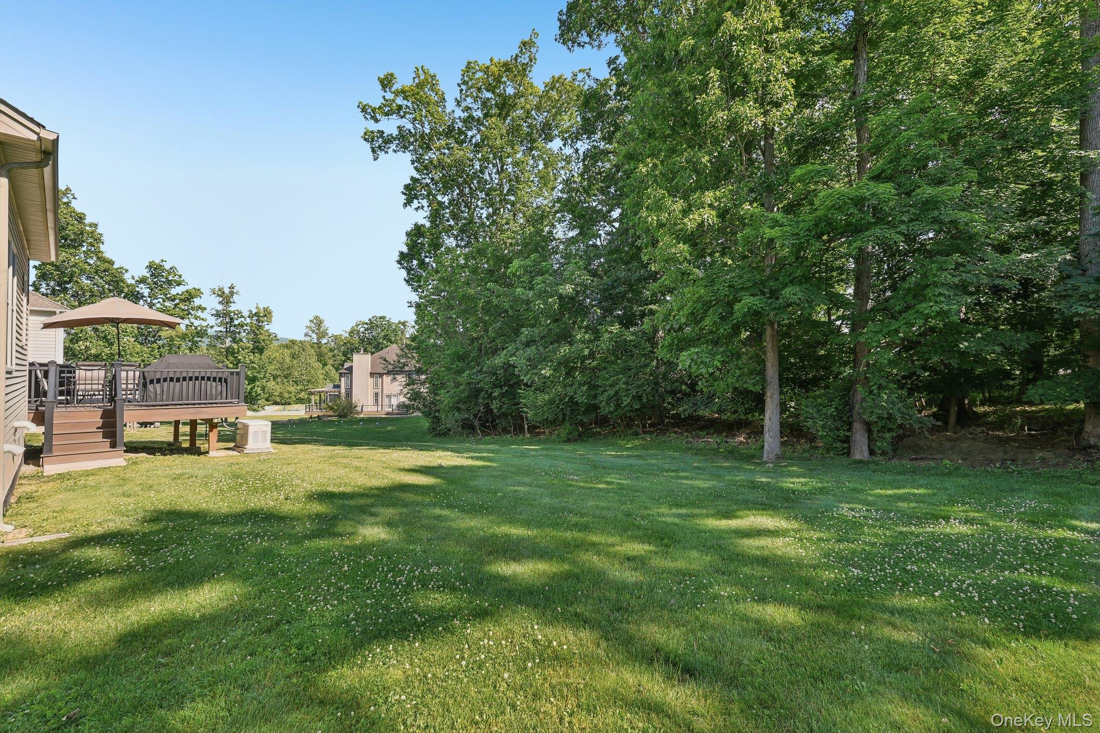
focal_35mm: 16
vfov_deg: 73.7
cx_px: 550
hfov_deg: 96.7
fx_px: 489
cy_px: 366
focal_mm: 16
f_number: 8
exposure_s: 1/30
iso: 125
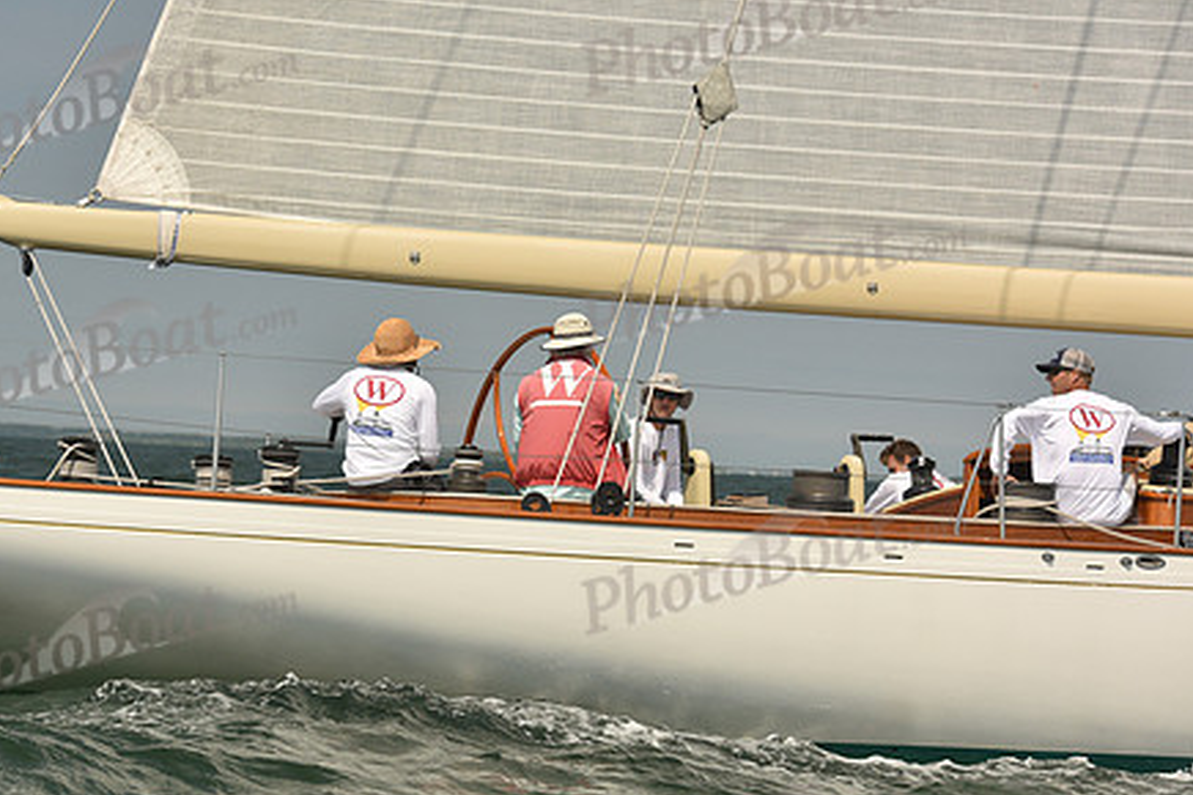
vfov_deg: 8.6
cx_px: 442
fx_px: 5302
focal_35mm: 160
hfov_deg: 12.8
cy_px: 459
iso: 320
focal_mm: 120
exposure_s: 1/1250
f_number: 6.3
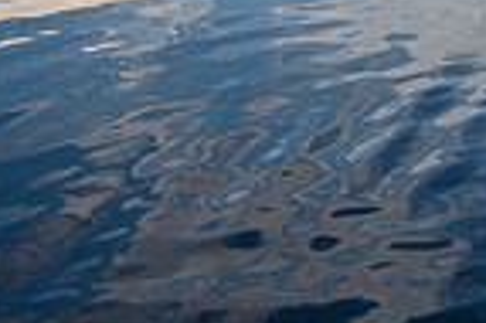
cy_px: -318
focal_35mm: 99
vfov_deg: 12.2
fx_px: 1335
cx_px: 235
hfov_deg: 20.6
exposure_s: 1/320
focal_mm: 24
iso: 100
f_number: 6.3
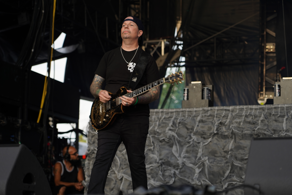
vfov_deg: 13.0
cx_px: 146
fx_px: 852
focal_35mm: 105
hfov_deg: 19.5
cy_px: 98
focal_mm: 105
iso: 250
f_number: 4
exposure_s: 1/125
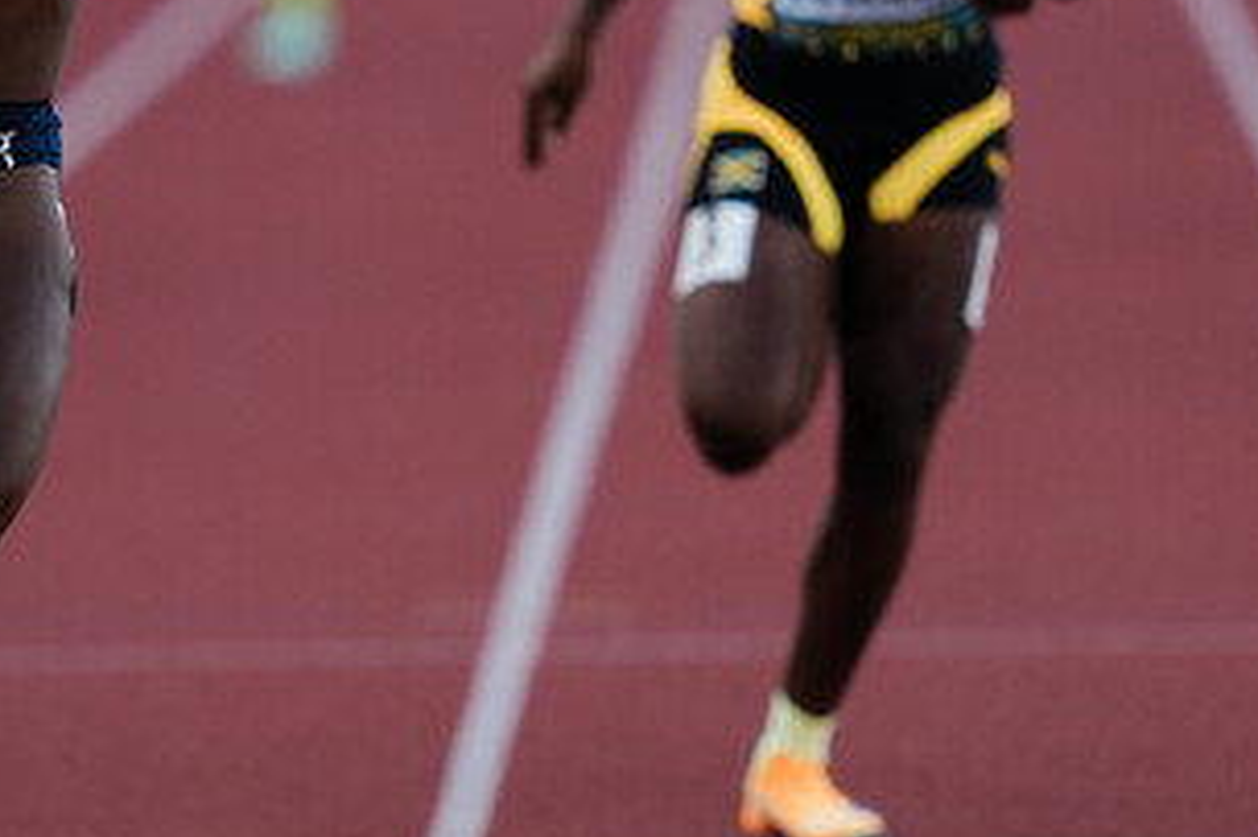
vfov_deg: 1.4
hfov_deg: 2.1
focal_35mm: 984
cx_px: 12
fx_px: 34365
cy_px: 254
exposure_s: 1/1250
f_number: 2.8
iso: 320
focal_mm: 300
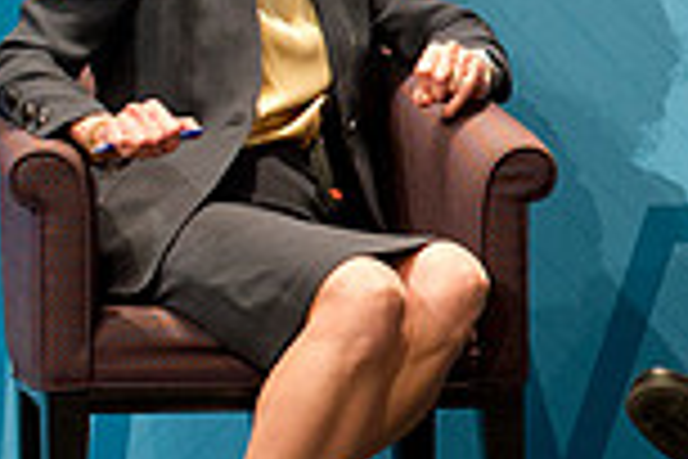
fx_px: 7395
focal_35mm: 387
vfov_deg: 3.5
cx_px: 908
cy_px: -94
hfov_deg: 5.3
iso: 2500
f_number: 4
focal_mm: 102
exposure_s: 1/125
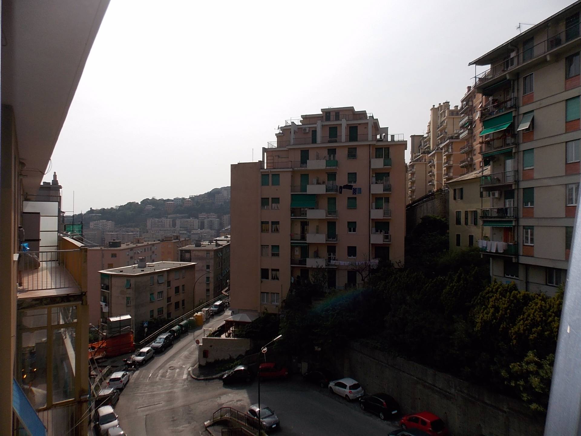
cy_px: 218
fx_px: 386
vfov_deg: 58.9
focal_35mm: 23
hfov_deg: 73.9
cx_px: 290
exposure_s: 1/1500
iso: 80
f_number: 3.1
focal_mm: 4
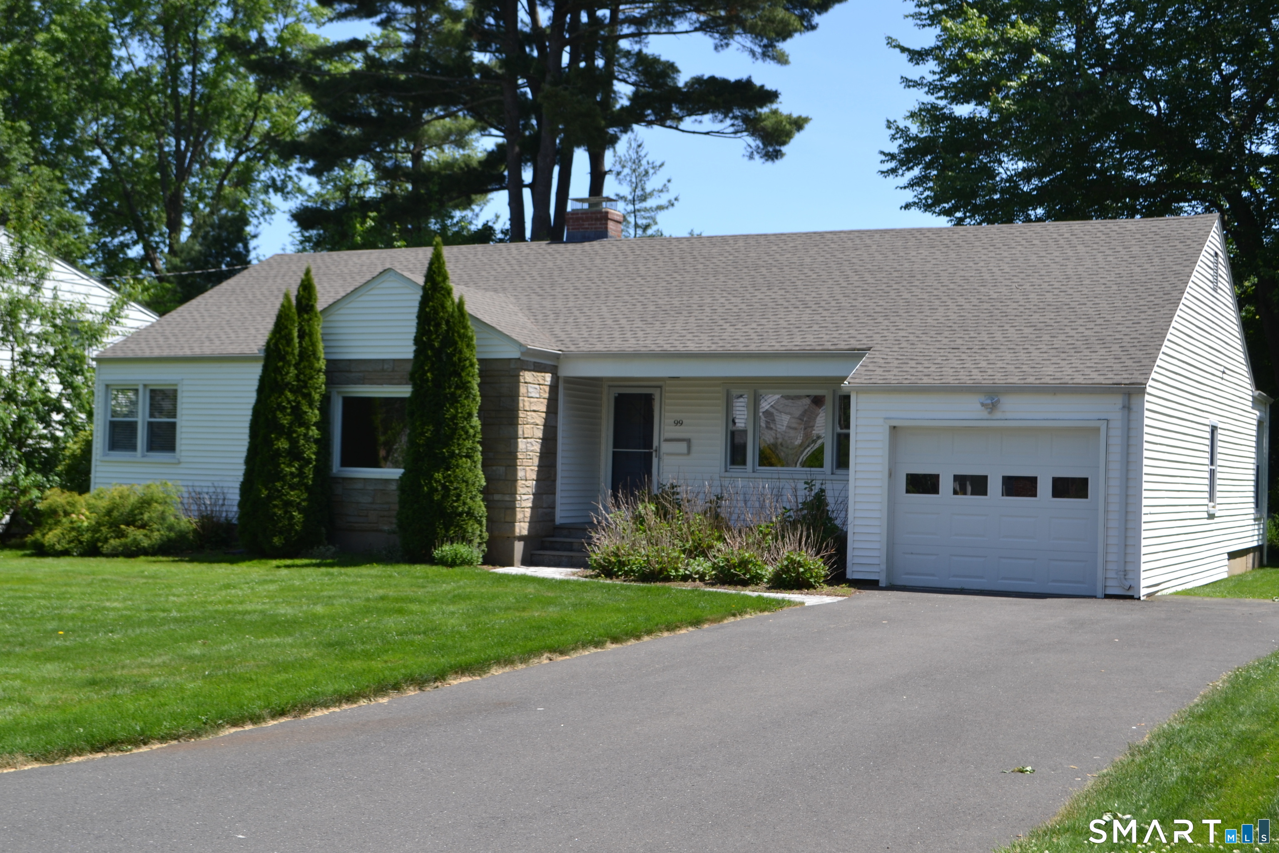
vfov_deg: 28.1
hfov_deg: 41.1
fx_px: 1705
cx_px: 640
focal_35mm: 48
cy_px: 426
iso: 100
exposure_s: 1/160
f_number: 6.3
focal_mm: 32
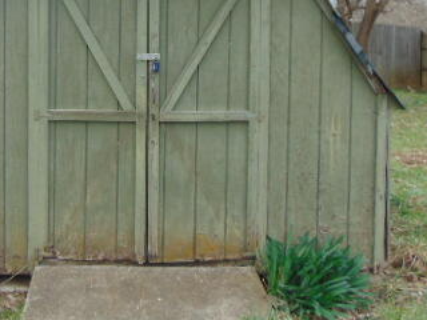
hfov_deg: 37.7
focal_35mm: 50
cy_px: 75
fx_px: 617
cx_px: 139
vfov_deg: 28.6
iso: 80
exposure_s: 1/160
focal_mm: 4.5
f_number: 3
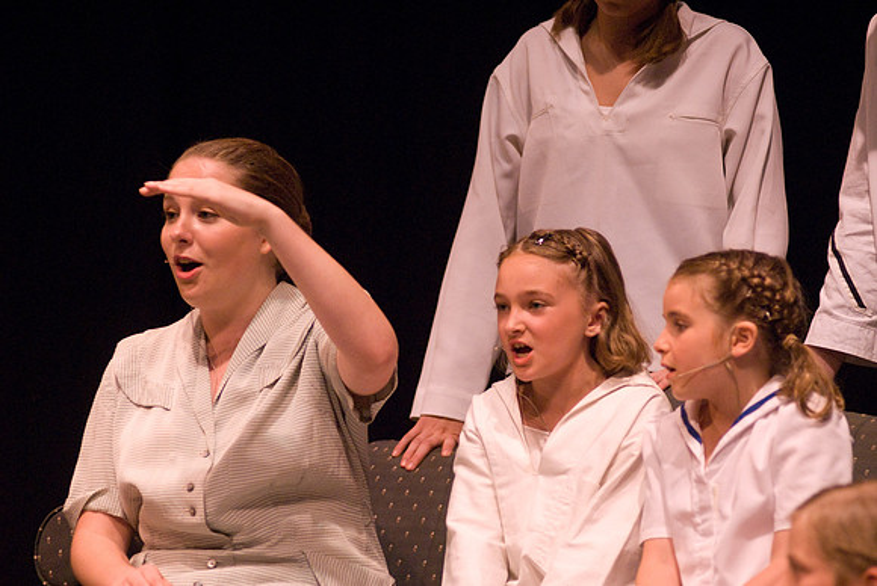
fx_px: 6218
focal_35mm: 255
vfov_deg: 5.4
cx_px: 438
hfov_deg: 8.1
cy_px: 293
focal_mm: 170
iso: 1600
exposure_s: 1/250
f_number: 2.8
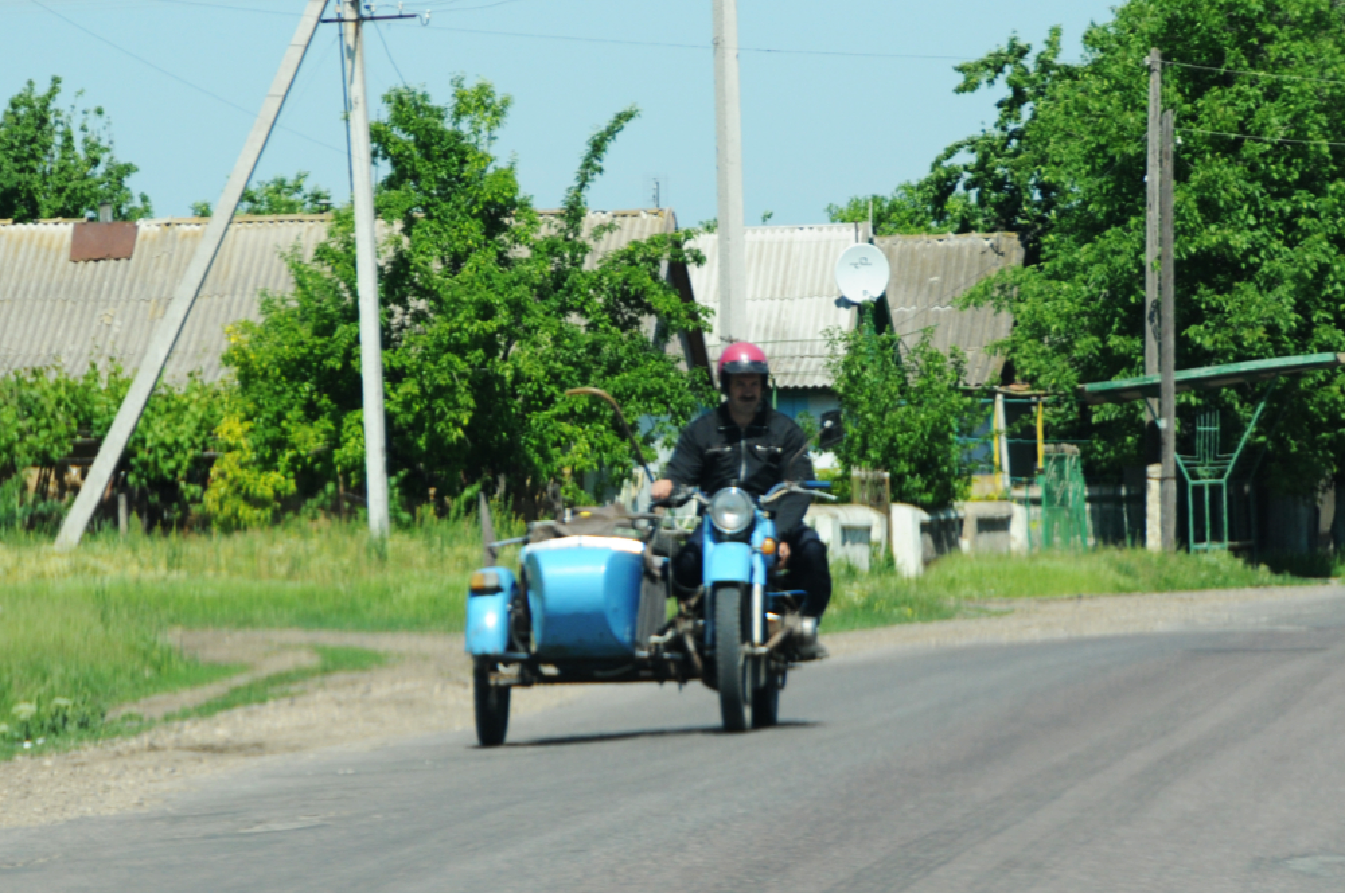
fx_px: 7276
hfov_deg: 10.6
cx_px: 672
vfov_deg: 7.0
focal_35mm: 195
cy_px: 446
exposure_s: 1/1000
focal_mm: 130
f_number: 5.6
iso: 320
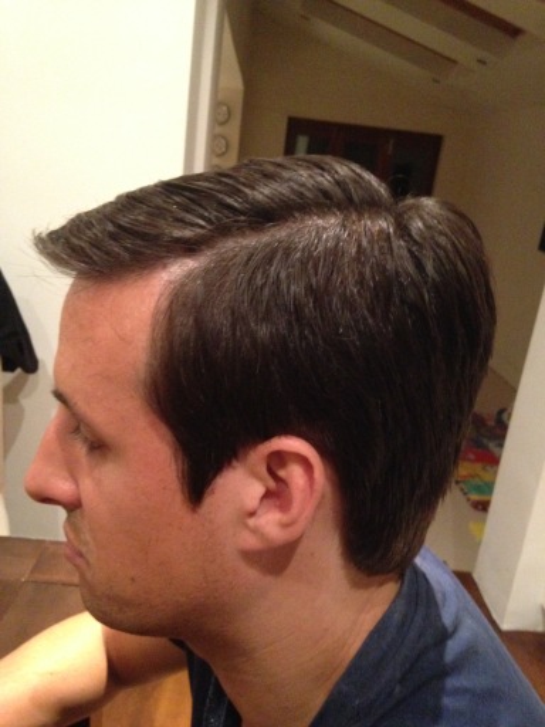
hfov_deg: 42.9
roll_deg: -7.1
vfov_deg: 55.4
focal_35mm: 33
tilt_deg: -18.8
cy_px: 364
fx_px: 693
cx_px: 272
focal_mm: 4.12
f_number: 2.4
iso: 800
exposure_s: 1/15
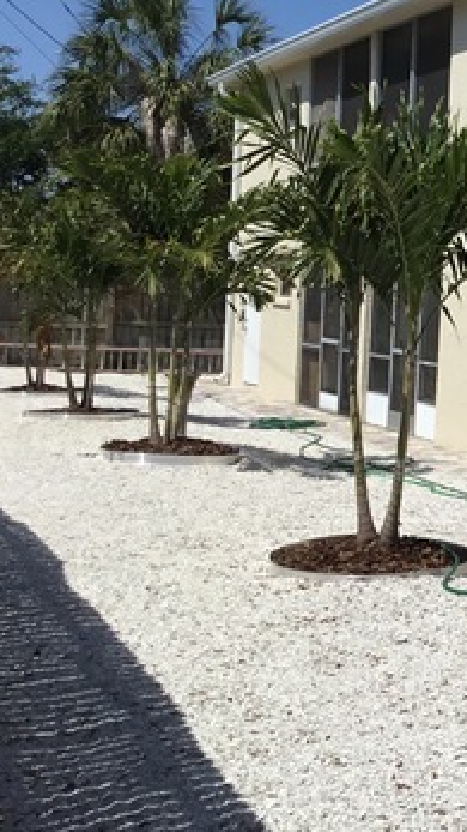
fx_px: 1432
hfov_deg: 16.8
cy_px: 293
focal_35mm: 65
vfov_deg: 32.2
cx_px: 703
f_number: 2.4
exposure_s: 1/2632
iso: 25
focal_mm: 3.3
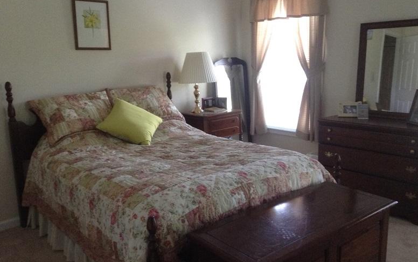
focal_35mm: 36
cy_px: 132
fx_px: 410
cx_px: 207
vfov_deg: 35.3
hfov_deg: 54.0
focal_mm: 3.3
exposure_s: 1/25
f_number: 2.4
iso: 160
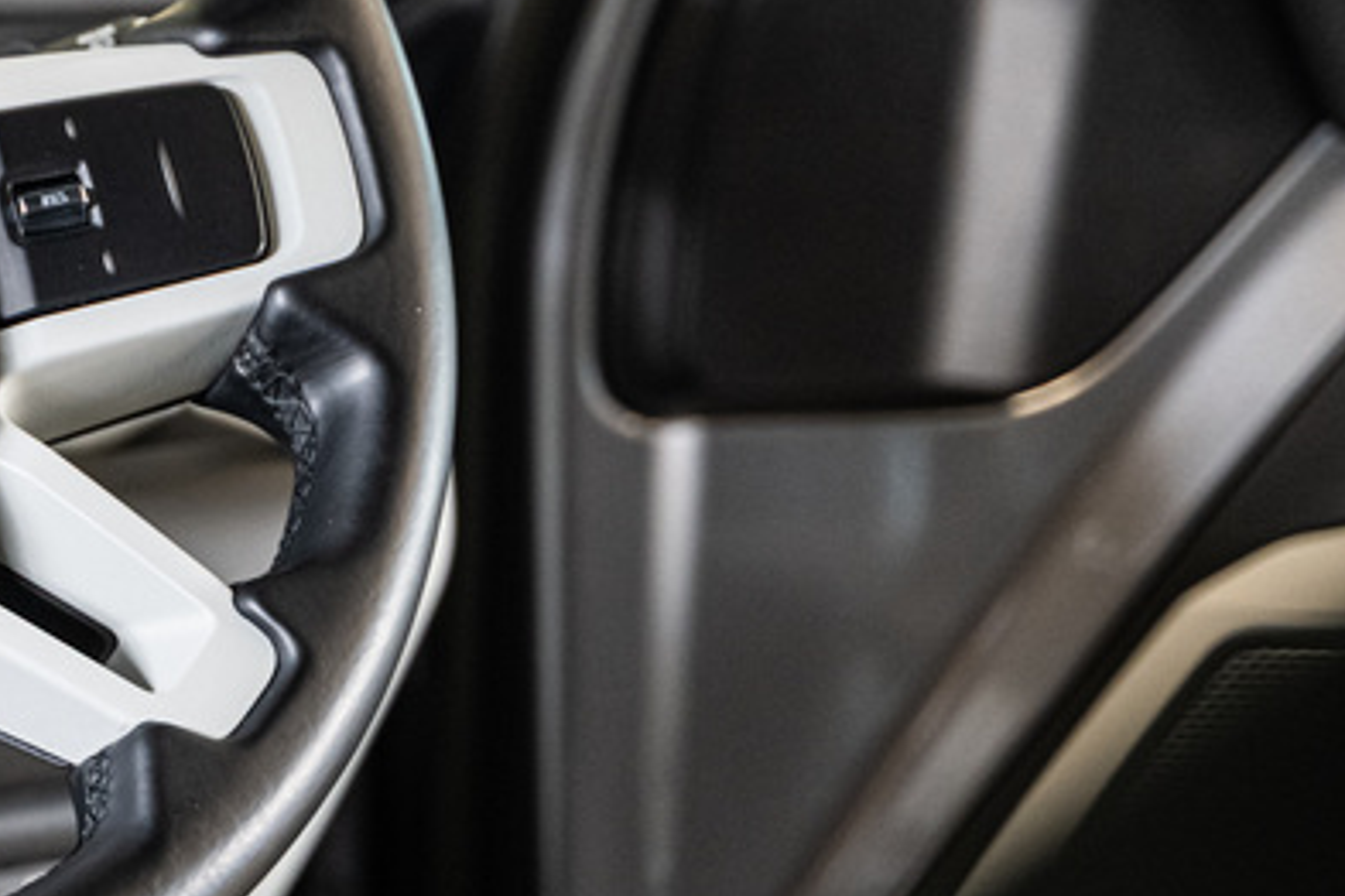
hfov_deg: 13.8
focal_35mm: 143
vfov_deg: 9.6
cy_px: 345
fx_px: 5342
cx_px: -378
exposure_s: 1/125
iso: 1600
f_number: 2.8
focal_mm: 55
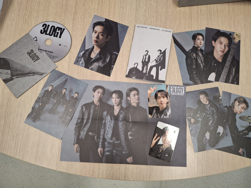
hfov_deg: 67.3
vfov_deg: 53.1
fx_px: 189
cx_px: 125
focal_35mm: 26
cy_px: 97
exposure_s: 1/50
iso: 200
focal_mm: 4.69
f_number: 1.8
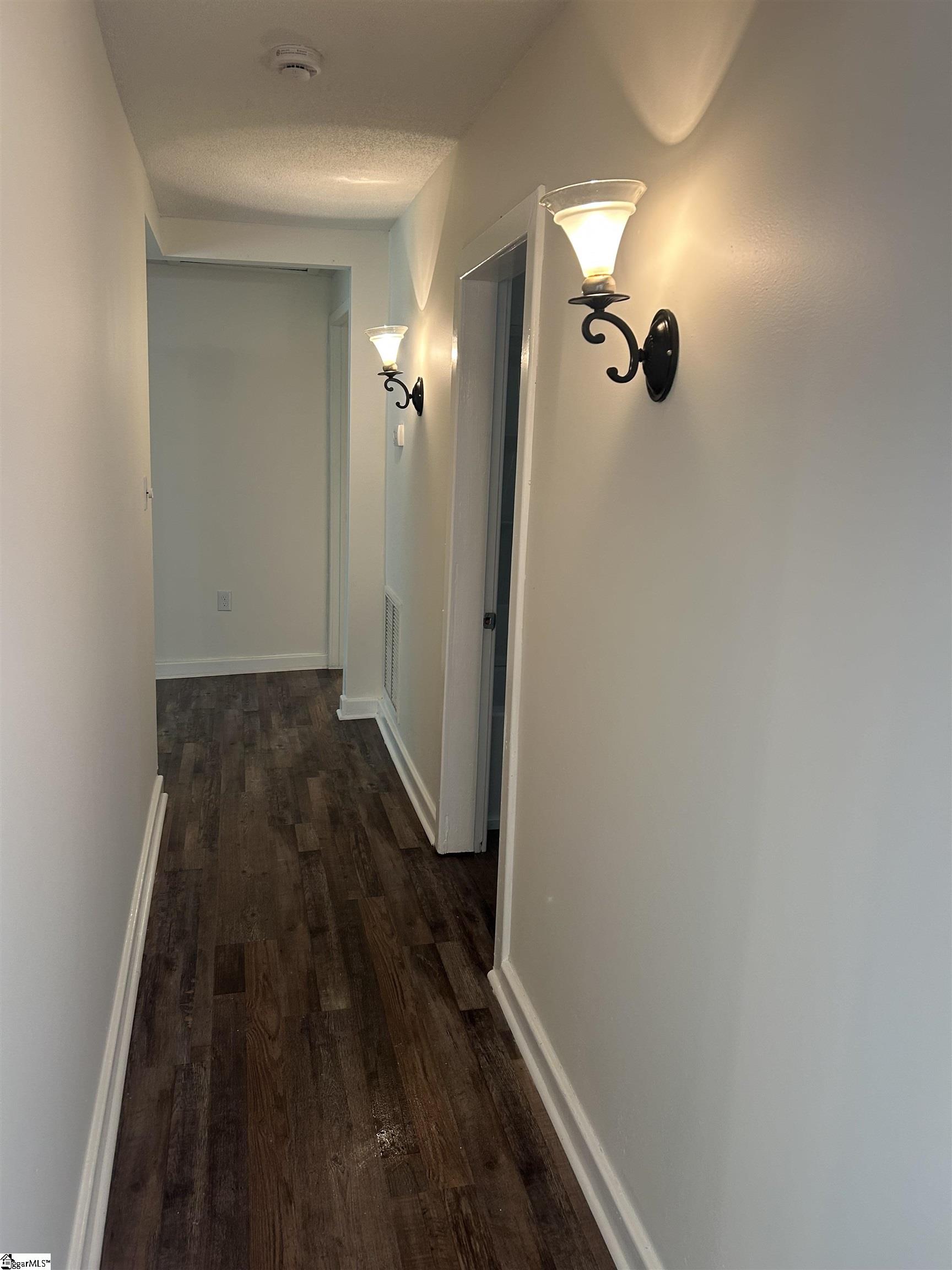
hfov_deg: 53.1
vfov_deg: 67.3
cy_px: 635
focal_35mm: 26
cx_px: 476
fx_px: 953
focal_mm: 5.7
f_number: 1.5
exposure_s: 1/60
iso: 125
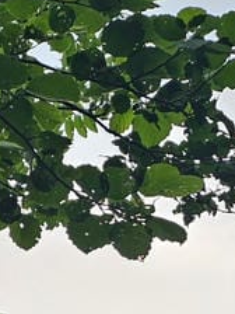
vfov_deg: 10.8
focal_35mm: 164
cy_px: 673
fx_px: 1484
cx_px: -1
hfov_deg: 9.0
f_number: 1.7
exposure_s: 1/202
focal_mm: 6.3
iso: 10
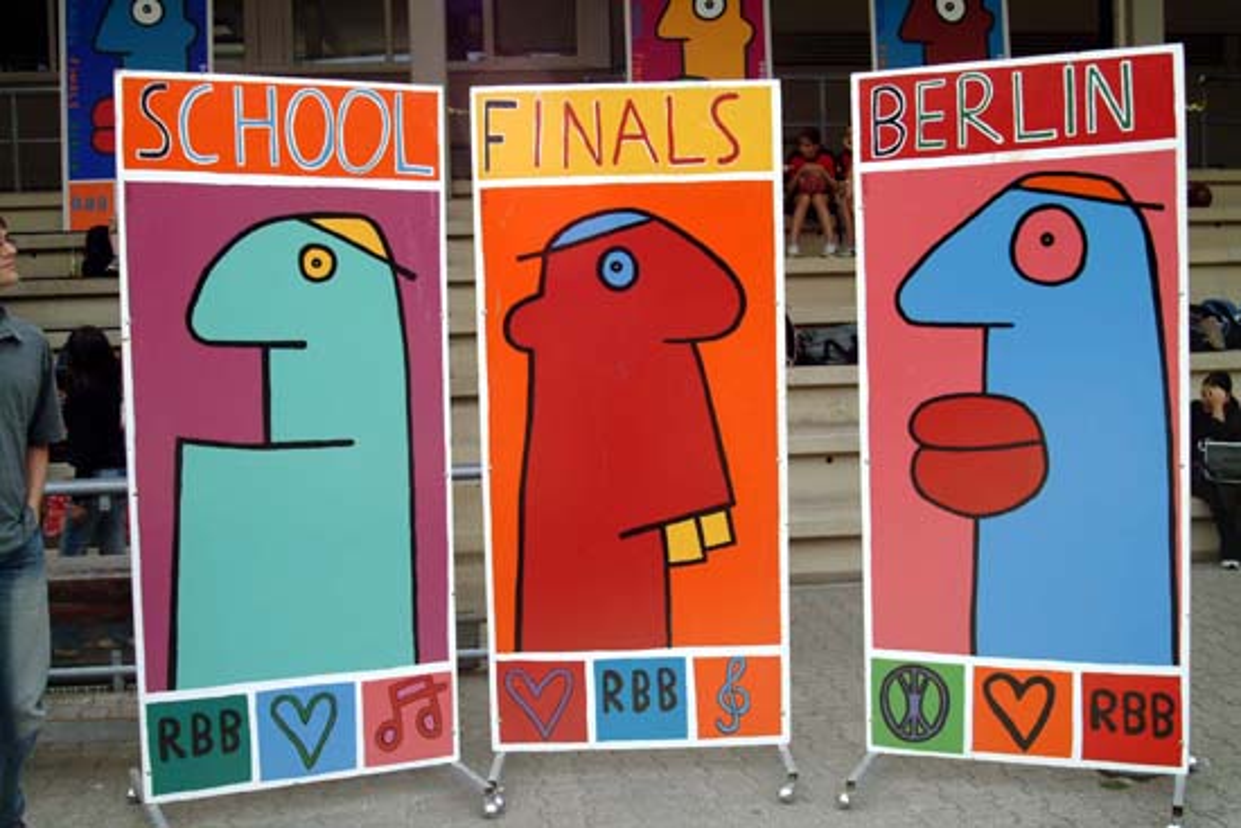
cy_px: 414
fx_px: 1345
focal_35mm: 39
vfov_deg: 34.2
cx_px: 620
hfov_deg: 49.5
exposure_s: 1/350
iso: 200
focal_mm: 26
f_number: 9.5
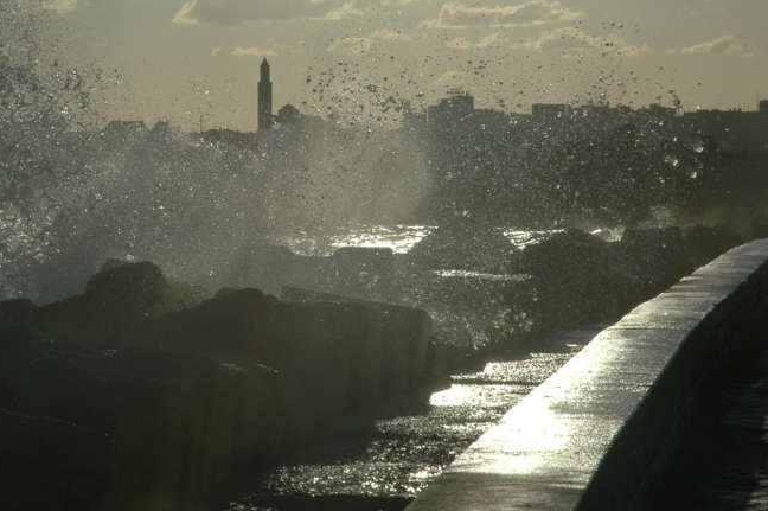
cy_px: 184
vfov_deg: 8.5
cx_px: 252
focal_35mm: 162
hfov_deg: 12.7
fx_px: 3453
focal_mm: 70
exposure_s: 1/640
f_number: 22
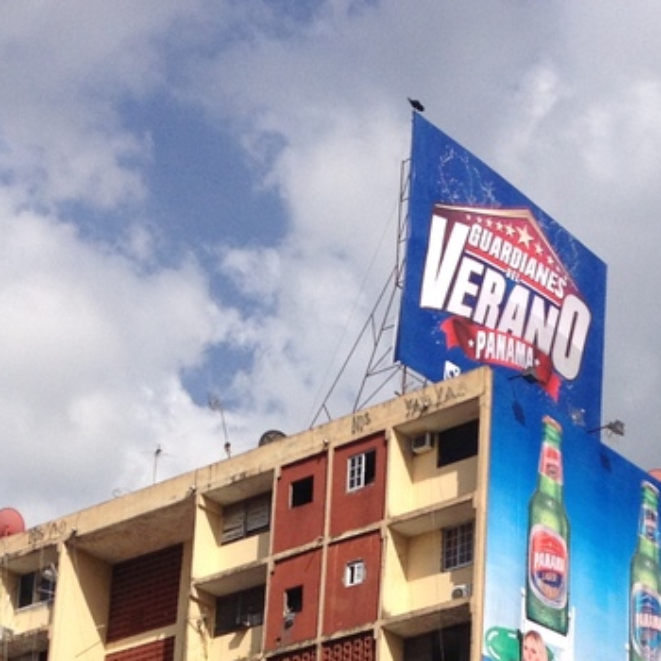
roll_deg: -3.2
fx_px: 2290
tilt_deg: +8.5
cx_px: 400
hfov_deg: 16.4
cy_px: 805
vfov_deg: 15.8
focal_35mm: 106
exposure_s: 1/2907
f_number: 2.4
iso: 50
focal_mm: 4.28
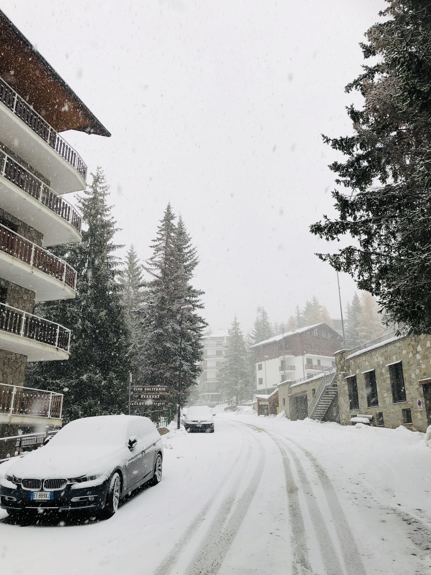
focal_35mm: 28
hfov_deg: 49.7
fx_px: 465
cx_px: 216
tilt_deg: +18.4
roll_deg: -0.9
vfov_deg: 63.4
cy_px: 288
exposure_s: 1/230
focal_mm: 4
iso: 20
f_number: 1.8
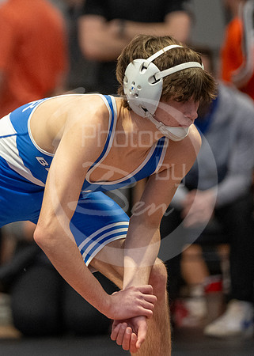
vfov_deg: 4.4
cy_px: 188
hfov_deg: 3.1
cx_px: 19
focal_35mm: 463
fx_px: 4685
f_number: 2.8
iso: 3200
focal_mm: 200
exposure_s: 1/1000
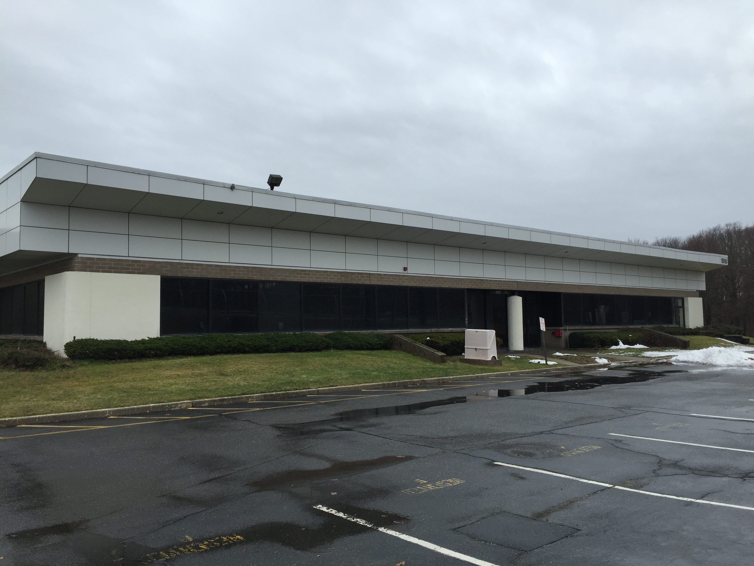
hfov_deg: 61.7
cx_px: 377
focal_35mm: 29
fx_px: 632
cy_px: 283
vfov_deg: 48.2
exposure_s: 1/565
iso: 32
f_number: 2.2
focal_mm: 4.15
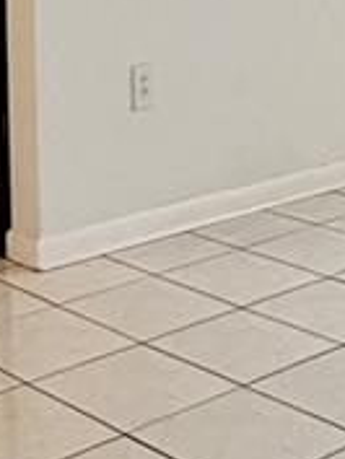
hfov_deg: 15.6
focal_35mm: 95
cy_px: -83
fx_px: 1261
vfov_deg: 19.5
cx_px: 153
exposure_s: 1/120
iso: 64
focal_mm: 2.22
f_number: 2.2
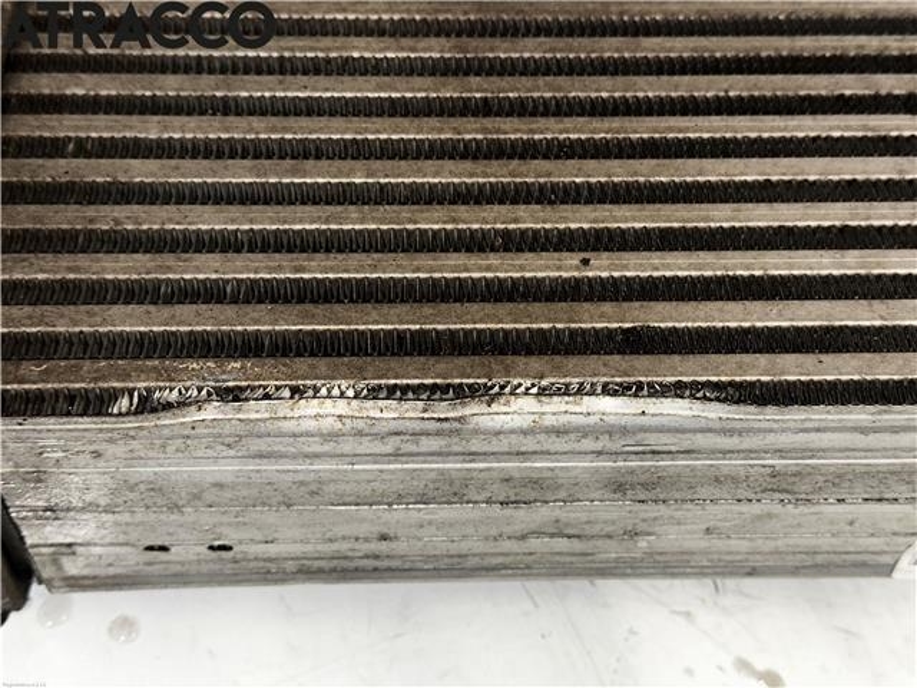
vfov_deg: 30.3
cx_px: 458
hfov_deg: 39.7
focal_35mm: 48
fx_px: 1272
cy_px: 344
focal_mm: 6.86
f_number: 1.78
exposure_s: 1/50
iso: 50
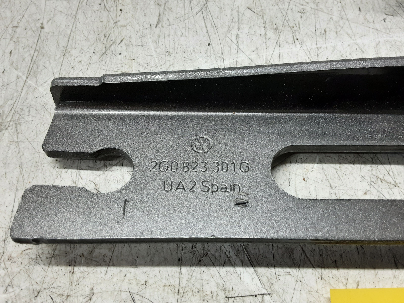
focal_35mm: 27
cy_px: 152
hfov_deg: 65.3
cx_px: 202
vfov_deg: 51.4
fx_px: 315
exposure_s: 1/50
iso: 125
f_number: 1.9
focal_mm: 2.91
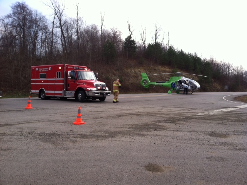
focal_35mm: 35
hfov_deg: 52.7
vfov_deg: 40.6
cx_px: 124
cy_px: 92
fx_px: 249
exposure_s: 1/294
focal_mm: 3.85
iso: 80
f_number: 2.8
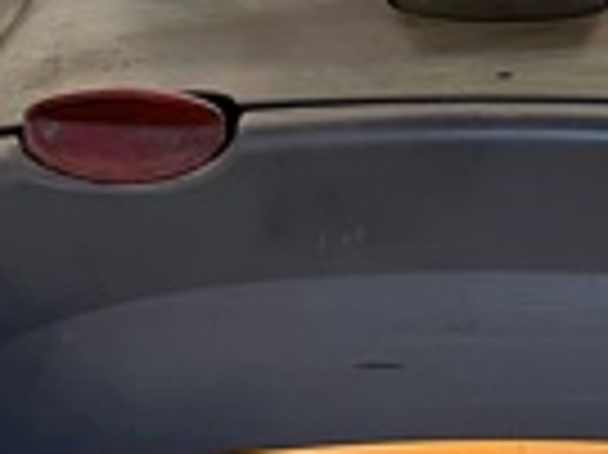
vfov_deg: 11.6
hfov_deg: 15.9
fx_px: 2158
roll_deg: -0.4
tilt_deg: -29.2
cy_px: 638
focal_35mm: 123
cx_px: 495
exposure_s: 1/60
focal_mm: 4.2
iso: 125
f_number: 1.6
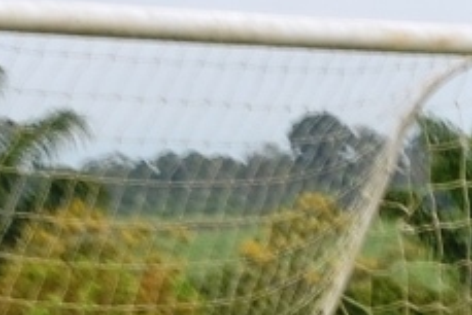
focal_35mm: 134
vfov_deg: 10.1
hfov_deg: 15.1
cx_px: 41
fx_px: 1758
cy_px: 335
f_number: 7.1
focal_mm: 32
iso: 100
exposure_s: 1/100
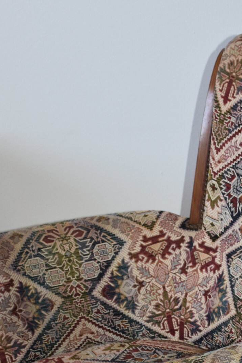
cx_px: 175
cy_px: 335
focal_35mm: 108
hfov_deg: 12.6
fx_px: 1089
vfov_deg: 18.6
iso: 500
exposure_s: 1/60
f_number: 4
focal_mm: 30
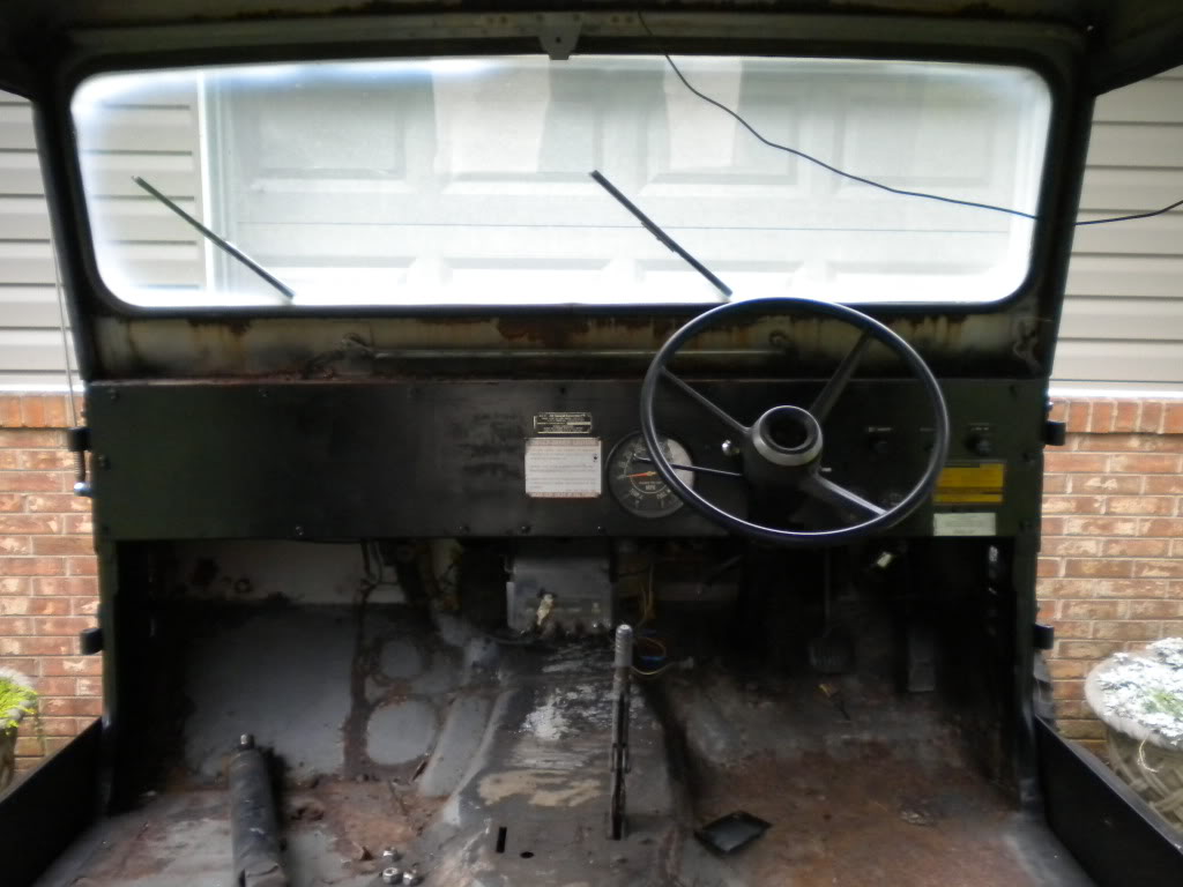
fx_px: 1196
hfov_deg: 52.6
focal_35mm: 35
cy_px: 444
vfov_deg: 40.7
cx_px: 592
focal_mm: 6.3
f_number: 3.1
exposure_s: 1/60
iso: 400
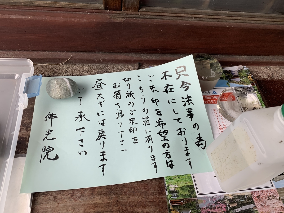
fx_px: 213
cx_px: 142
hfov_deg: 67.3
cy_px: 106
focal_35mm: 26
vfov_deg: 53.1
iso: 32
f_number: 1.8
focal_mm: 4.25
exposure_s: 1/121
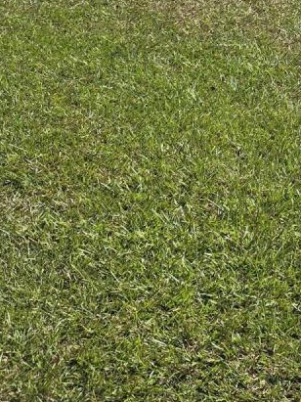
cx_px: 431
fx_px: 1299
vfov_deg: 16.4
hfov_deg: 12.6
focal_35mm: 112
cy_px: -152
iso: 12
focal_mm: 6.3
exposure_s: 1/878
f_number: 1.7
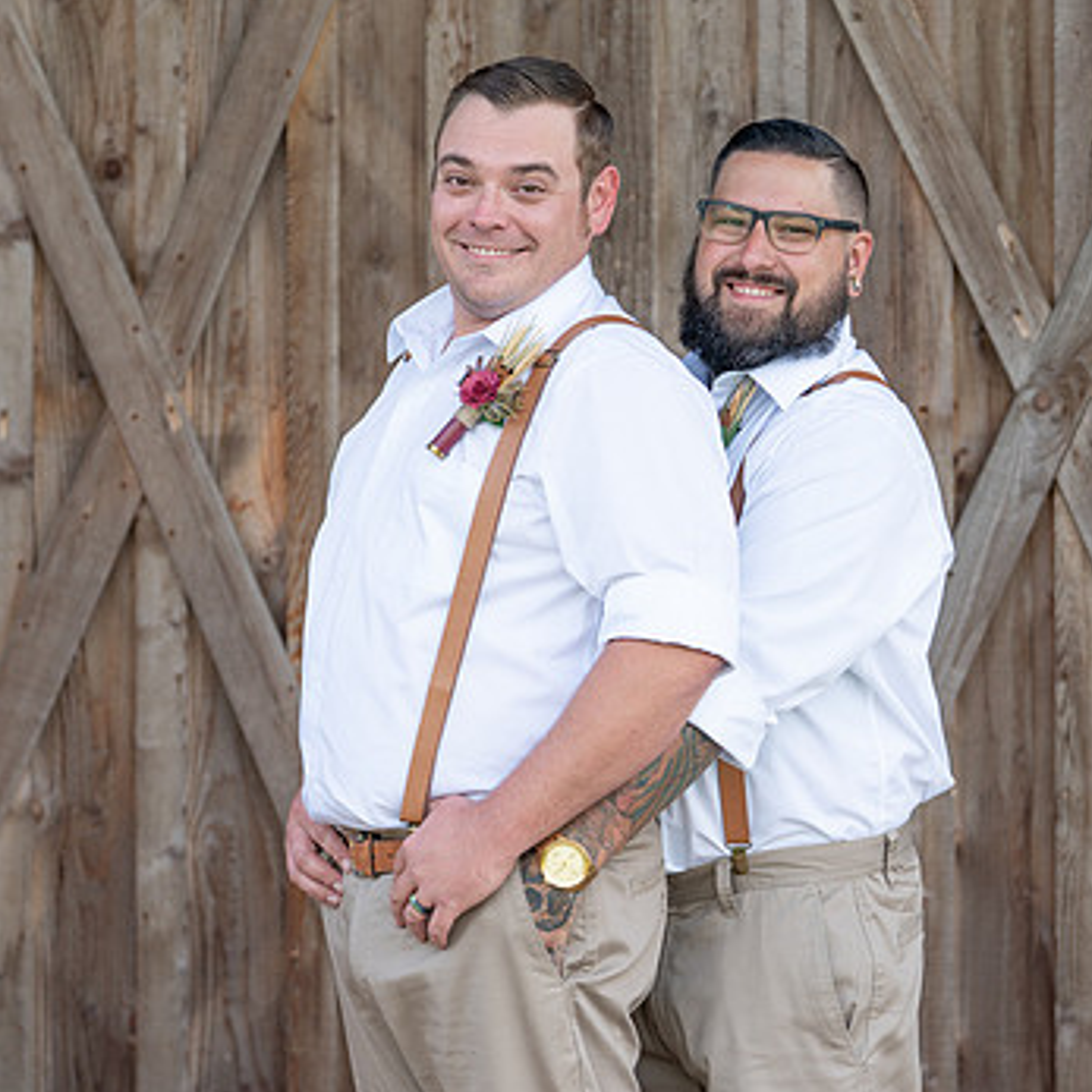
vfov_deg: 10.2
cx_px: 647
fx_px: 6139
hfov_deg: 10.2
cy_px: 467
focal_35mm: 172
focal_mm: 114
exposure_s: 1/250
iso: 125
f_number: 4
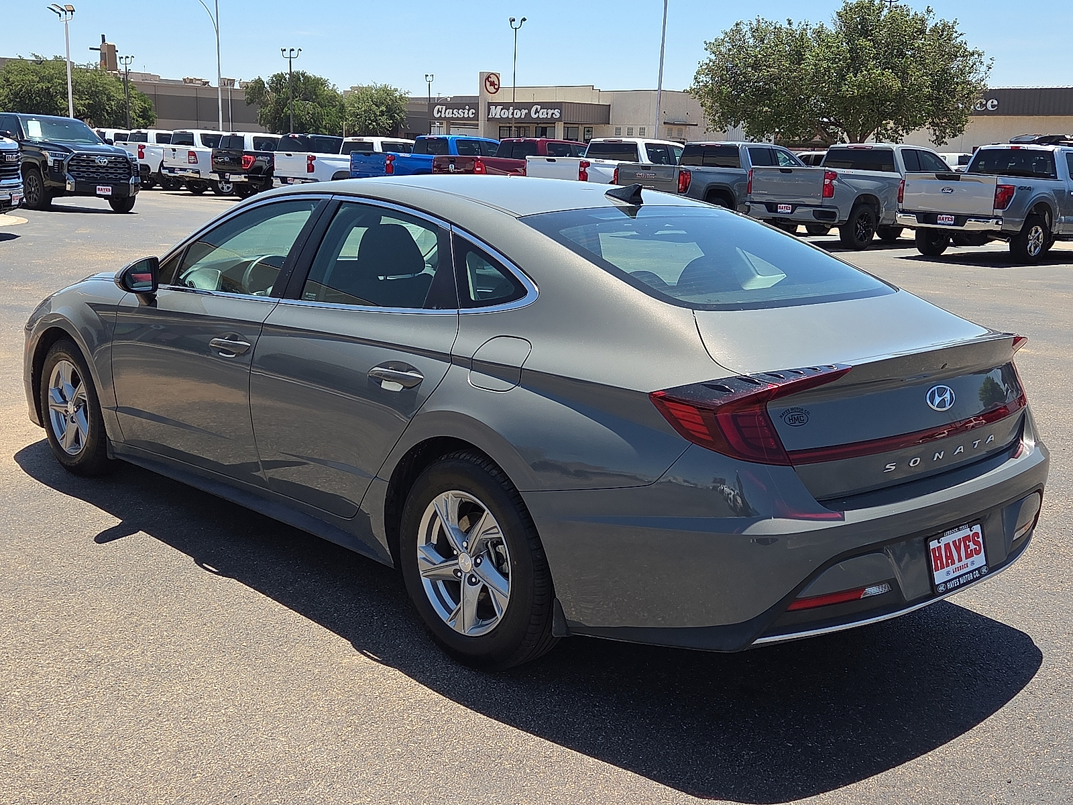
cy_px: 402
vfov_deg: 36.8
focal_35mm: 39
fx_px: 1209
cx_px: 536
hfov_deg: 47.9
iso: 76
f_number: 1.8
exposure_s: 1/3333
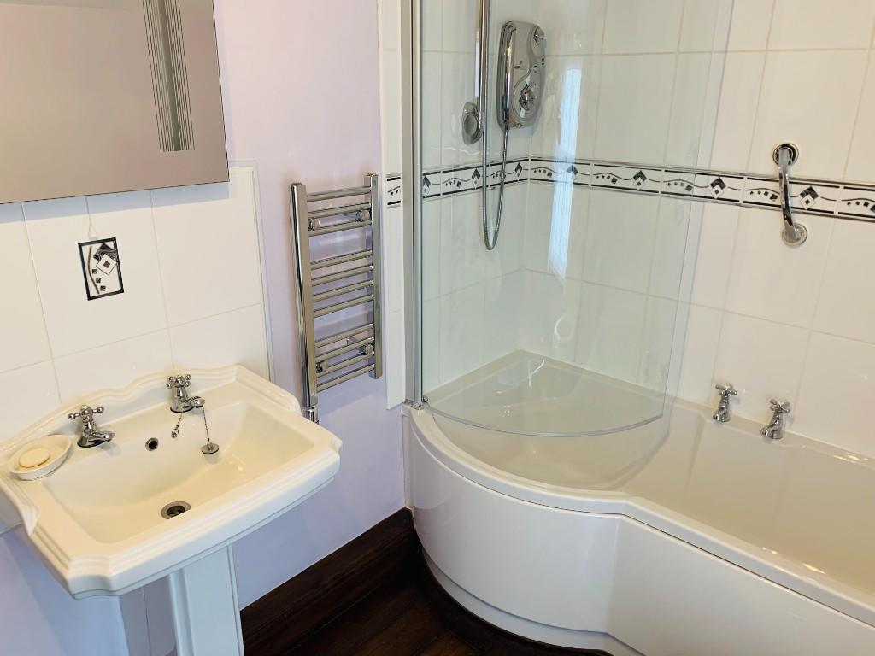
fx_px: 657
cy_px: 328
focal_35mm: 26
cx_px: 438
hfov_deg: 67.3
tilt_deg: -22.2
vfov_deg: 53.1
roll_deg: -0.5
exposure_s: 1/69
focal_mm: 4.25
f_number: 1.8
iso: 100
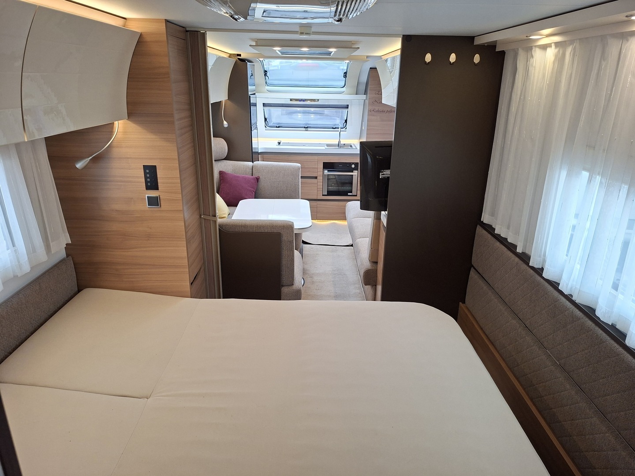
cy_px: 238
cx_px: 318
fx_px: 422
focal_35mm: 23
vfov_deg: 58.9
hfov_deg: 73.9
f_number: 1.8
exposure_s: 1/120
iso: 250
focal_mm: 5.54
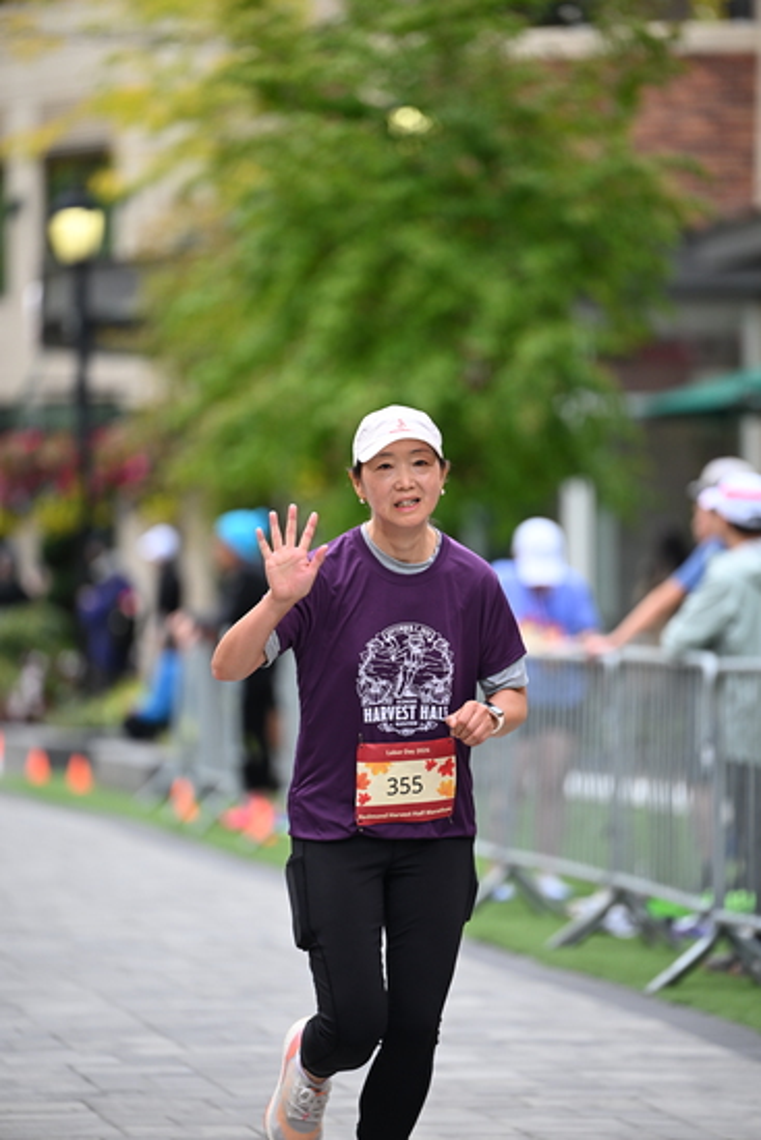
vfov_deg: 10.3
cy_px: 570
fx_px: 6337
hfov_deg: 6.9
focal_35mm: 200
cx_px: 380
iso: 640
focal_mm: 200
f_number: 2.8
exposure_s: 1/2000
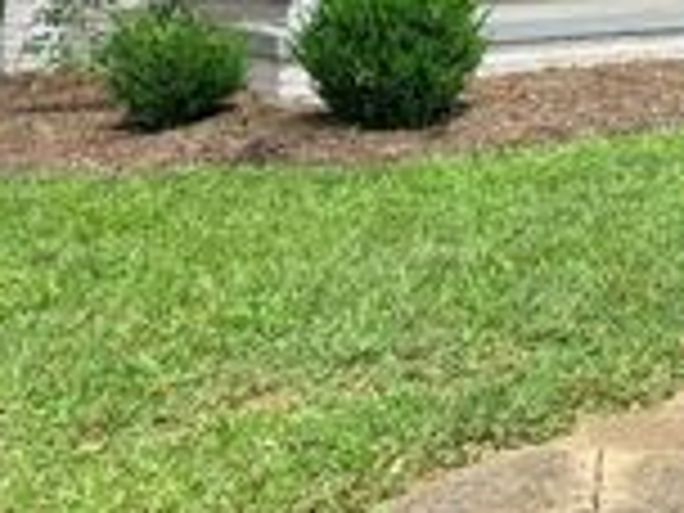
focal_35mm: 79
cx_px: 868
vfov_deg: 18.0
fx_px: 1561
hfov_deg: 22.3
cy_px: -56
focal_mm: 6.76
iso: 80
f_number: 1.78
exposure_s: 1/2370
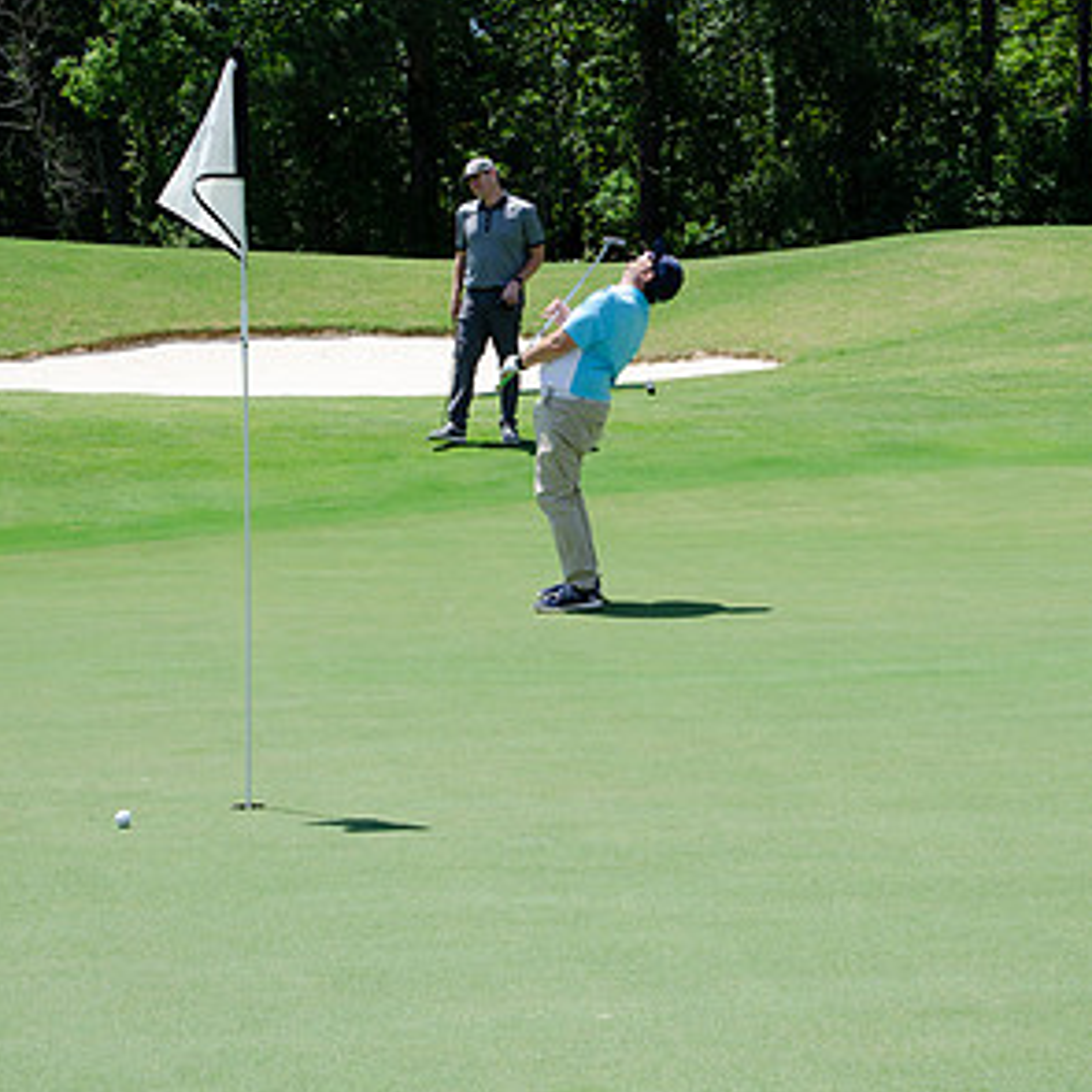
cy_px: 396
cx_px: 544
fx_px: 3462
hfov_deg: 17.9
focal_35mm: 97
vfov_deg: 17.9
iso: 400
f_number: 11
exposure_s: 1/500
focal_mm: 50
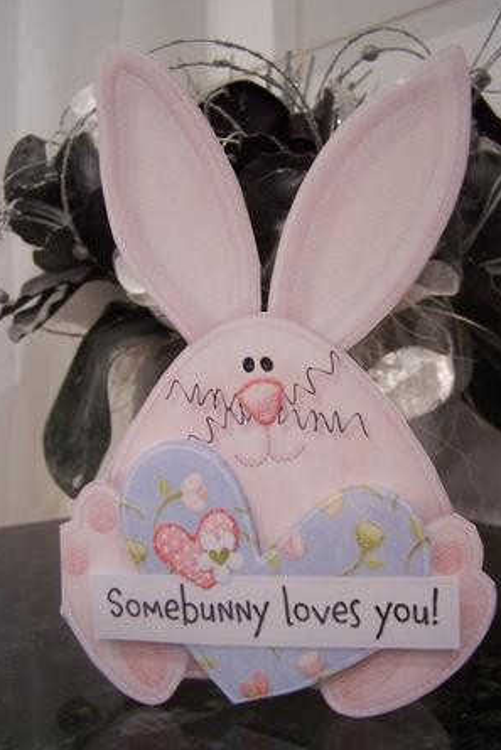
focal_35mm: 40
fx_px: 834
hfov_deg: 33.4
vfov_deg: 48.4
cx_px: 277
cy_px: 374
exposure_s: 1/10
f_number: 2.8
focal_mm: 6.3
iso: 140
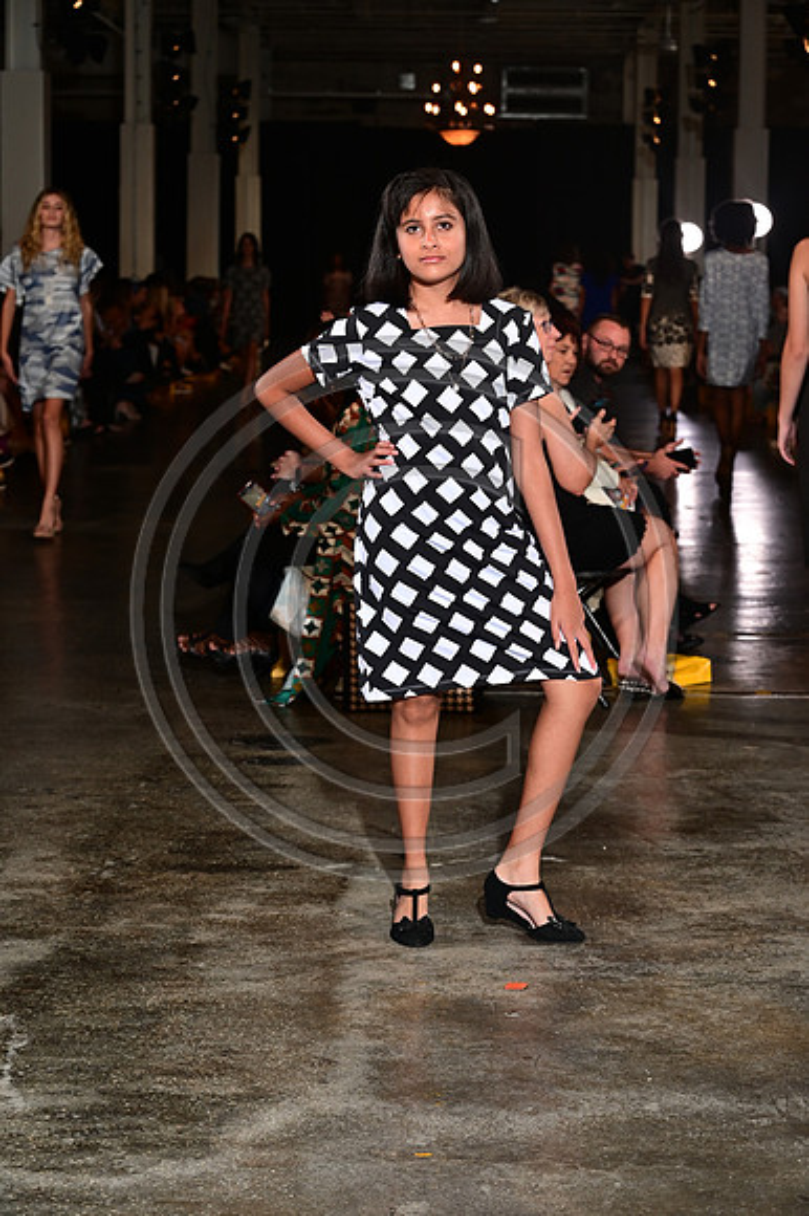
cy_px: 608
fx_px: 2632
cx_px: 404
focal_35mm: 78
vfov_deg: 26.0
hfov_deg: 17.5
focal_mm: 78
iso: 1000
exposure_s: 1/160
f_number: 6.3
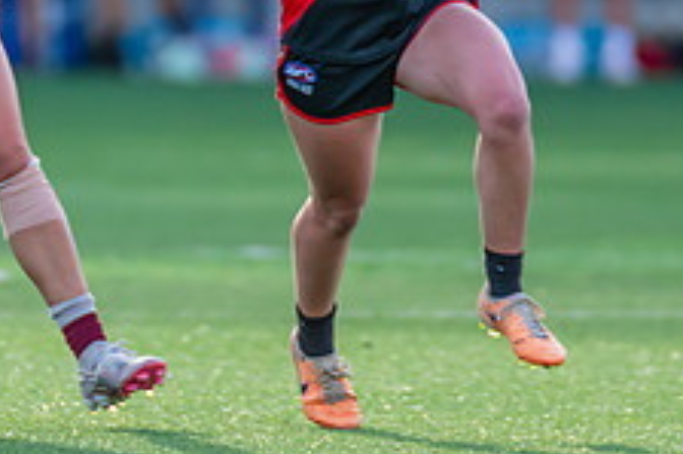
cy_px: 49
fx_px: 25631
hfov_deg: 1.5
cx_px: -103
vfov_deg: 1.0
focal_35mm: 1352
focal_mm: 360
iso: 800
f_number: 4
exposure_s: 1/1000
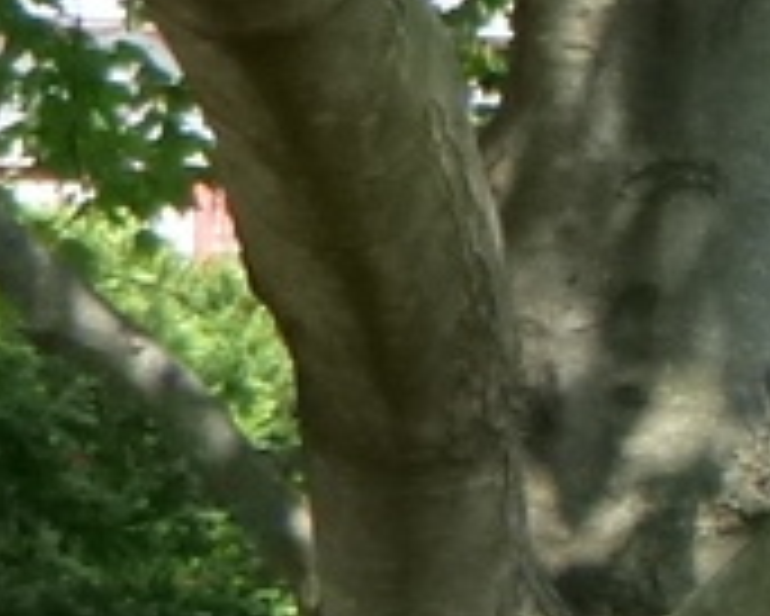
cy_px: 868
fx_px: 4674
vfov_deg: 7.4
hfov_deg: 8.7
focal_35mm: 205
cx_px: 1743
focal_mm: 4.5
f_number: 3.9
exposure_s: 1/200
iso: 200
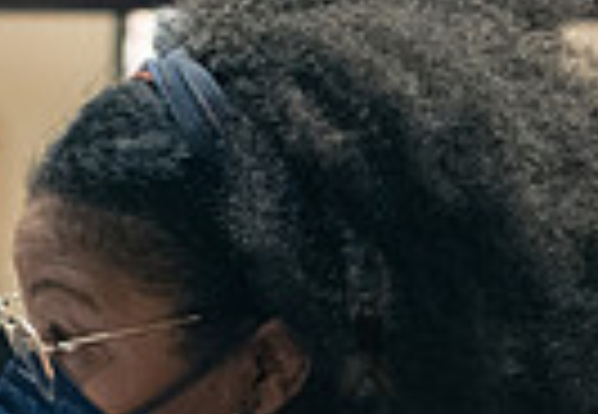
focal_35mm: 168
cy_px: 587
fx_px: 2823
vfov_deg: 8.2
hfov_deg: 11.9
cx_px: -85
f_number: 3.5
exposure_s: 1/125
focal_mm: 35
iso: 4000
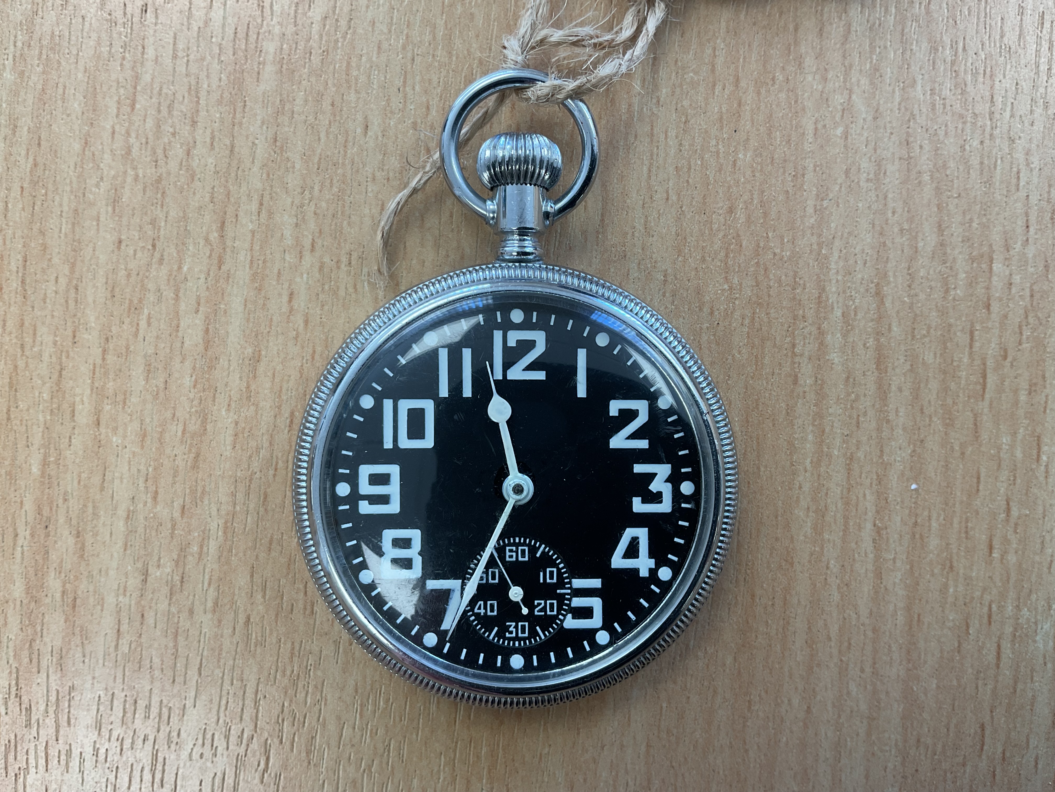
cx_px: 528
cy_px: 396
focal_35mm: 29
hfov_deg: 61.7
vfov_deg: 48.2
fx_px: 884
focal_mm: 3
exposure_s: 1/120
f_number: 1.8
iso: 32
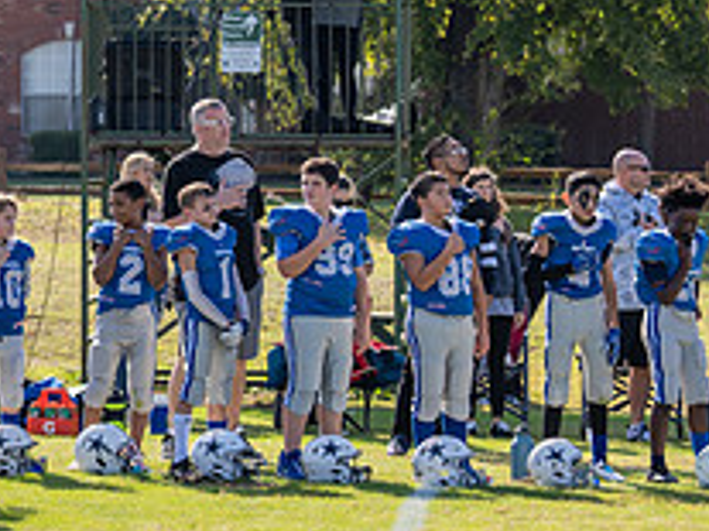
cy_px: 322
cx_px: -68
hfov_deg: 9.8
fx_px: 4074
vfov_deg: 7.5
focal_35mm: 199
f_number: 3.5
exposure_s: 1/800
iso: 100
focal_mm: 70
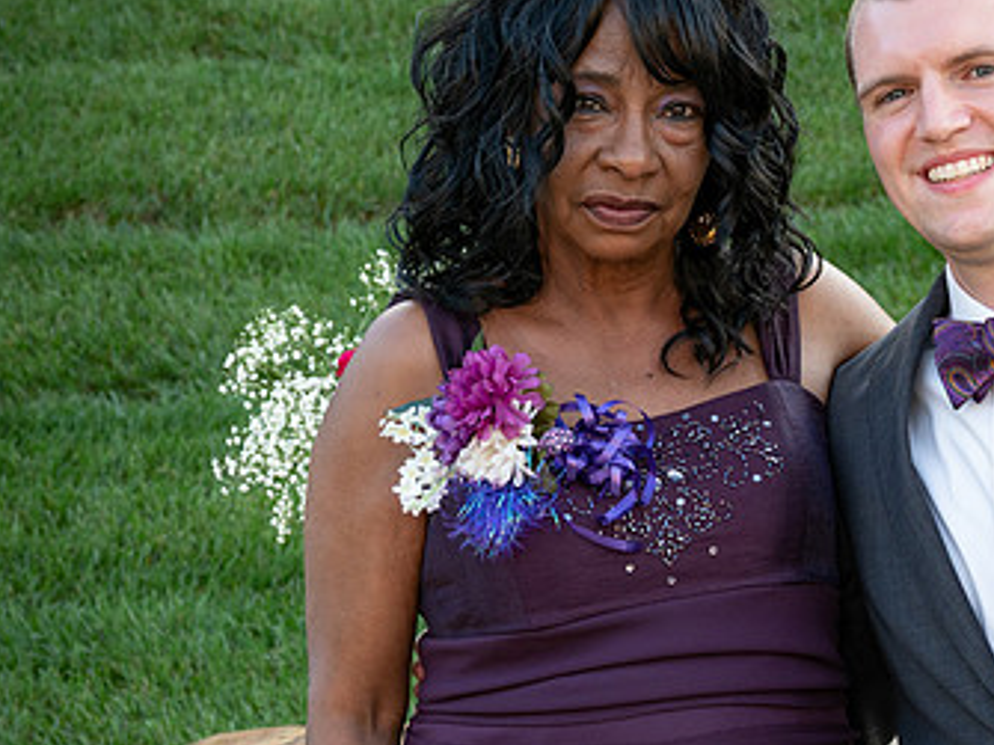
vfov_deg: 10.2
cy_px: 466
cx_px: 822
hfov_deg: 13.4
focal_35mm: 146
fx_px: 4191
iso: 200
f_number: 5
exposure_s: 1/80
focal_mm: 38
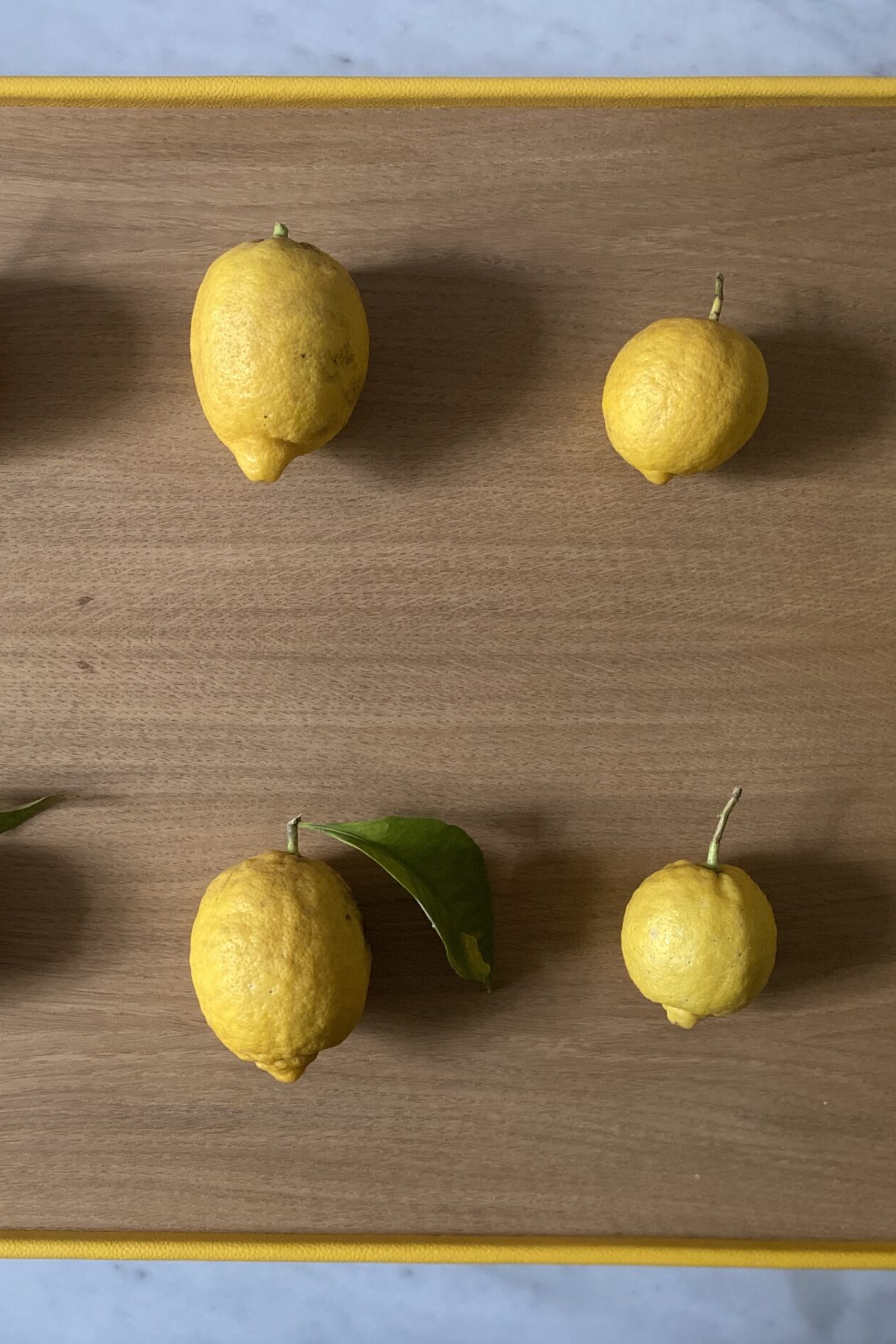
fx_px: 1381
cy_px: 680
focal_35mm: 37
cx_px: 226
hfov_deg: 35.2
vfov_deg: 51.9
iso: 400
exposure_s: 1/60
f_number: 1.8
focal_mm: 4.25
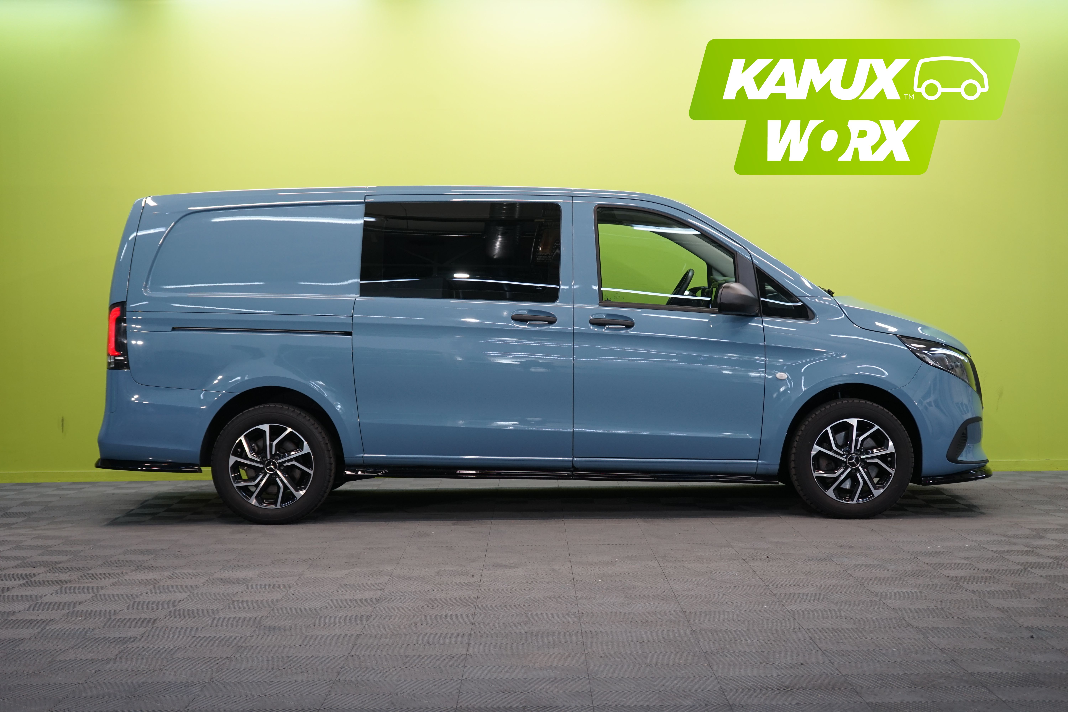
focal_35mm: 57
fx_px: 1691
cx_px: 534
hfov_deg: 35.1
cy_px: 356
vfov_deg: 23.8
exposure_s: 1/30
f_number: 5.6
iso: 500
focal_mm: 57
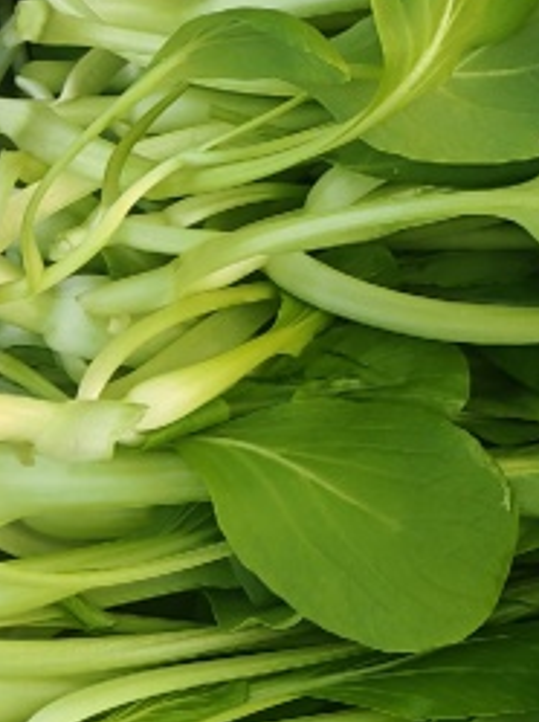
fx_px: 2144
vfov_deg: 17.9
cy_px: -213
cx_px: 1017
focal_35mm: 103
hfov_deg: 12.8
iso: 50
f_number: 1.9
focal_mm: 6.67
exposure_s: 1/150
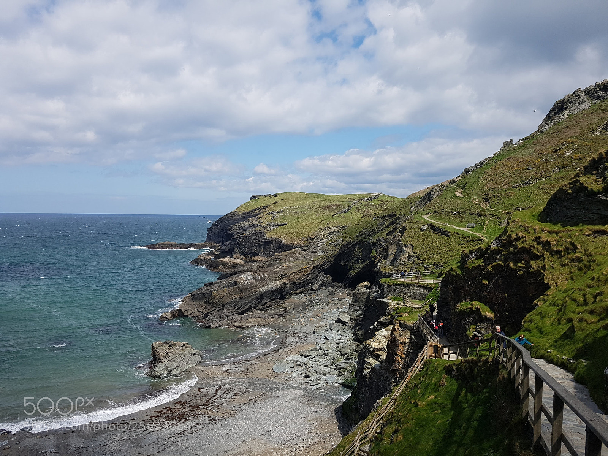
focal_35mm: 26
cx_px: 304
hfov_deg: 67.3
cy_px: 228
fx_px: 457
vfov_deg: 53.1
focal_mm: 4.2
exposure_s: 1/3536
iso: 50
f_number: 1.7
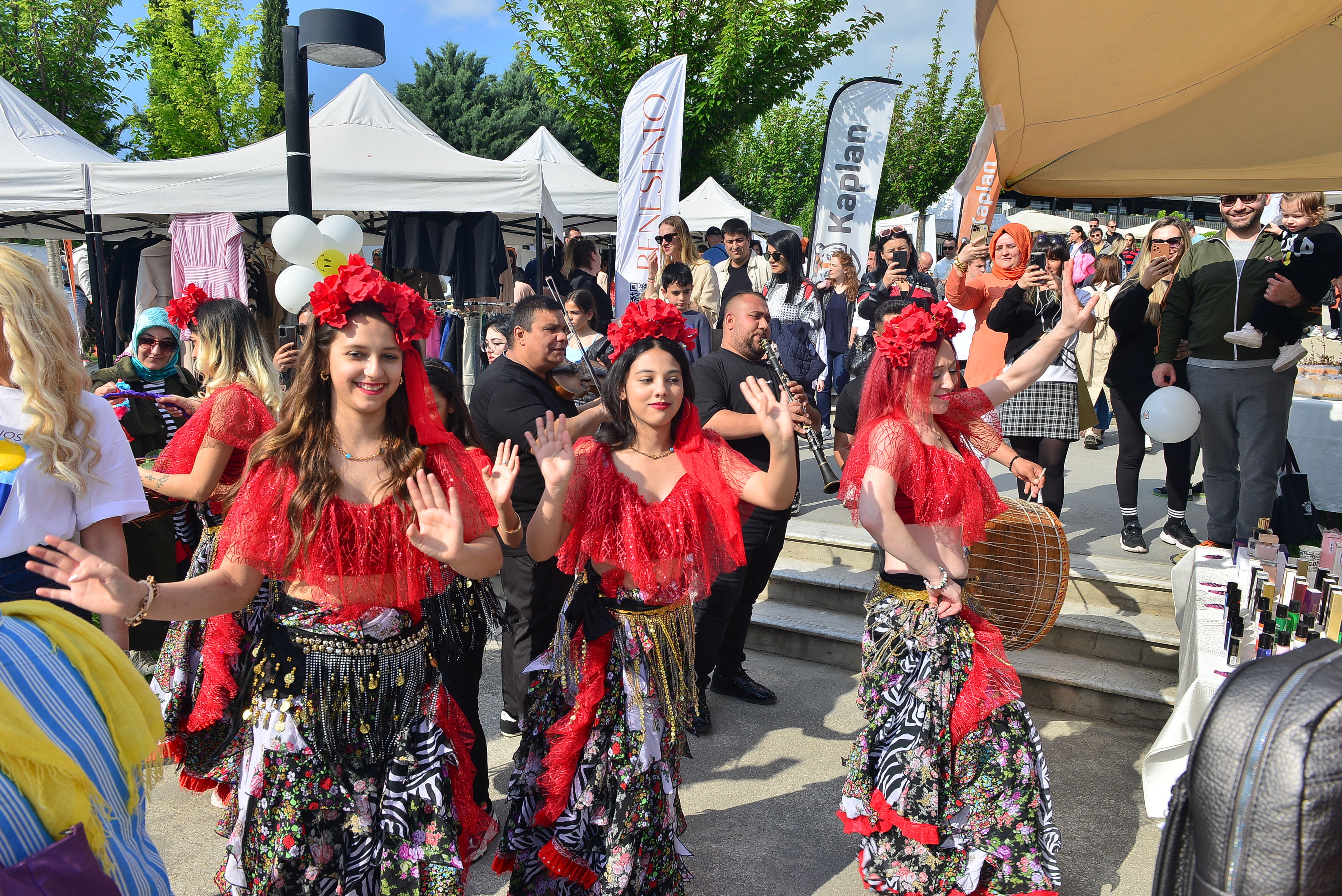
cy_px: 448
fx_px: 895
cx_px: 671
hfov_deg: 73.7
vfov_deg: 53.2
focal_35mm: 24
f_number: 9
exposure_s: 1/320
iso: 100
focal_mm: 24
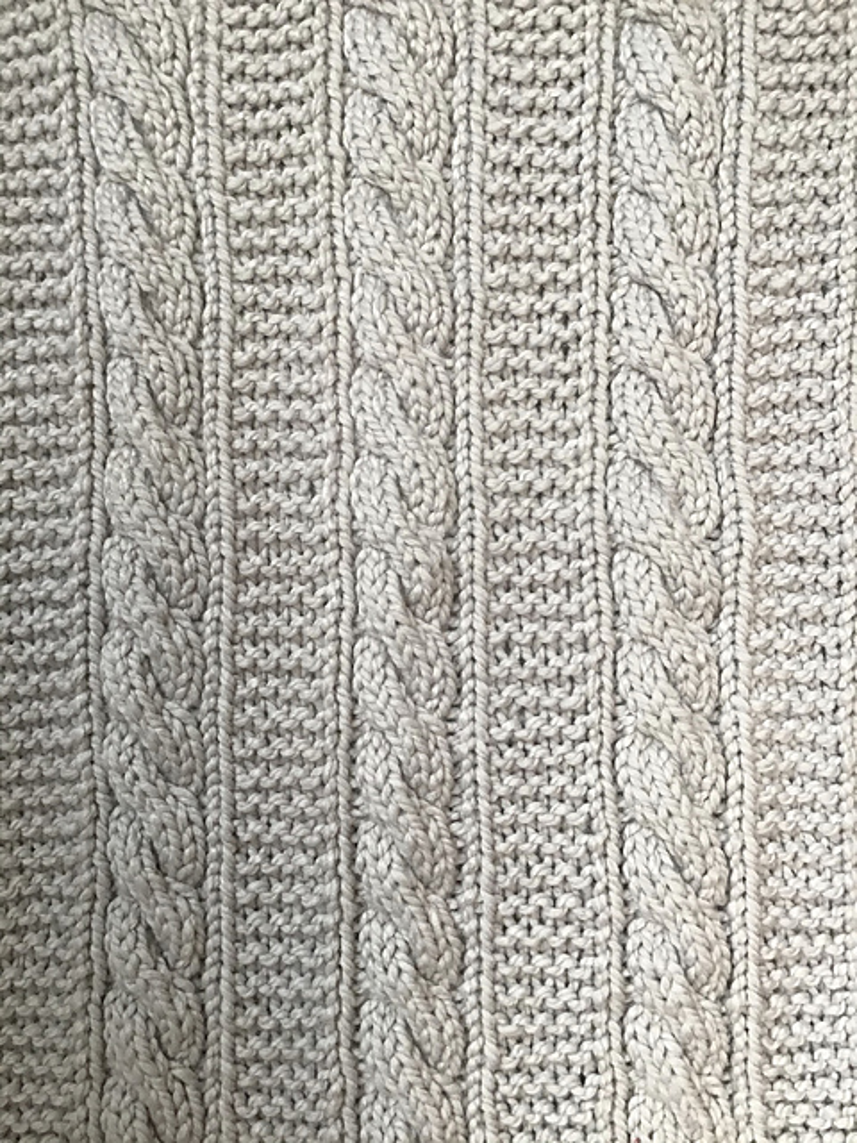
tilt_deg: -86.9
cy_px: 572
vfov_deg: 58.4
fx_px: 1023
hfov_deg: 45.4
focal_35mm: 31
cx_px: 428
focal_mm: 3.3
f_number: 2.4
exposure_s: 1/30
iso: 64
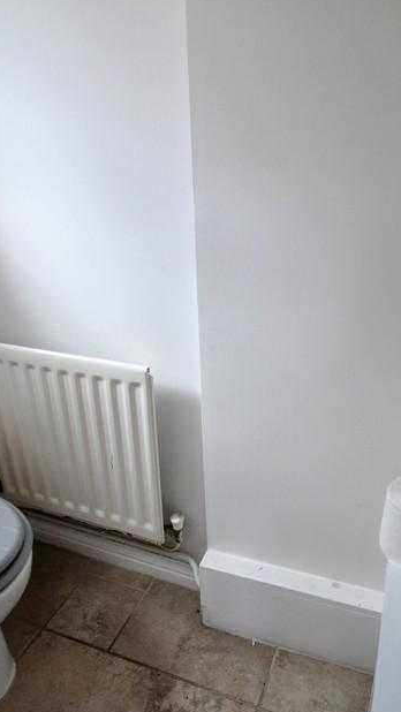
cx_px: 235
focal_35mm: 26
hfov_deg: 44.2
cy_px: 384
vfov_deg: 71.8
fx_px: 491
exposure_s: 1/125
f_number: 5.6
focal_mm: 10
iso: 1000
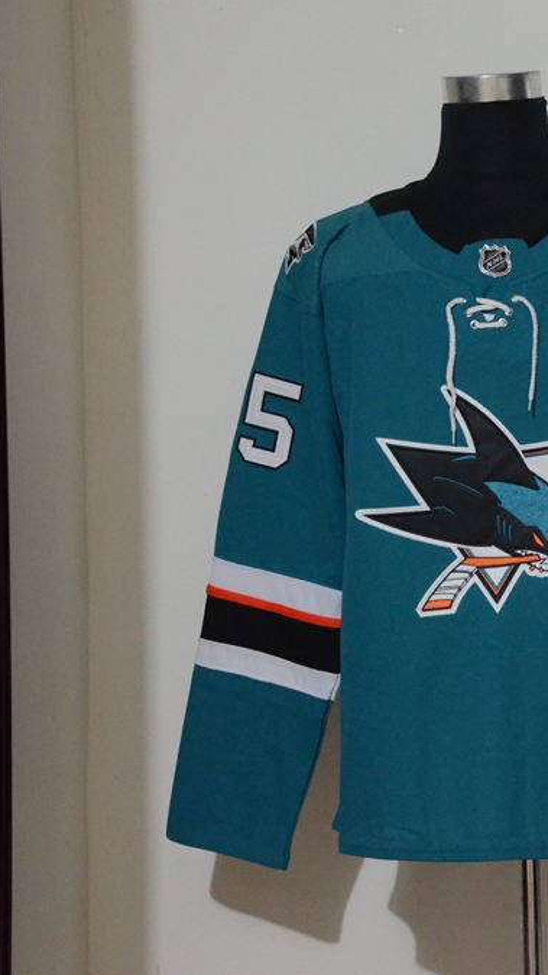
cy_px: 489
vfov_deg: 21.4
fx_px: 2584
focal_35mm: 100
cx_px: 713
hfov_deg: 11.8
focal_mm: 42
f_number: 4.5
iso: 4000
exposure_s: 1/20
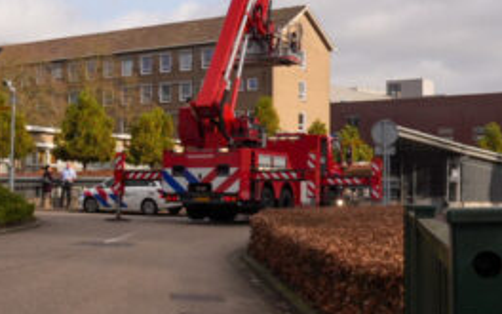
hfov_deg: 26.5
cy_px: 186
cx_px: -13
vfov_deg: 17.8
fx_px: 999
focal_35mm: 73
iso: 500
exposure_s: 1/160
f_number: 22
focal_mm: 27
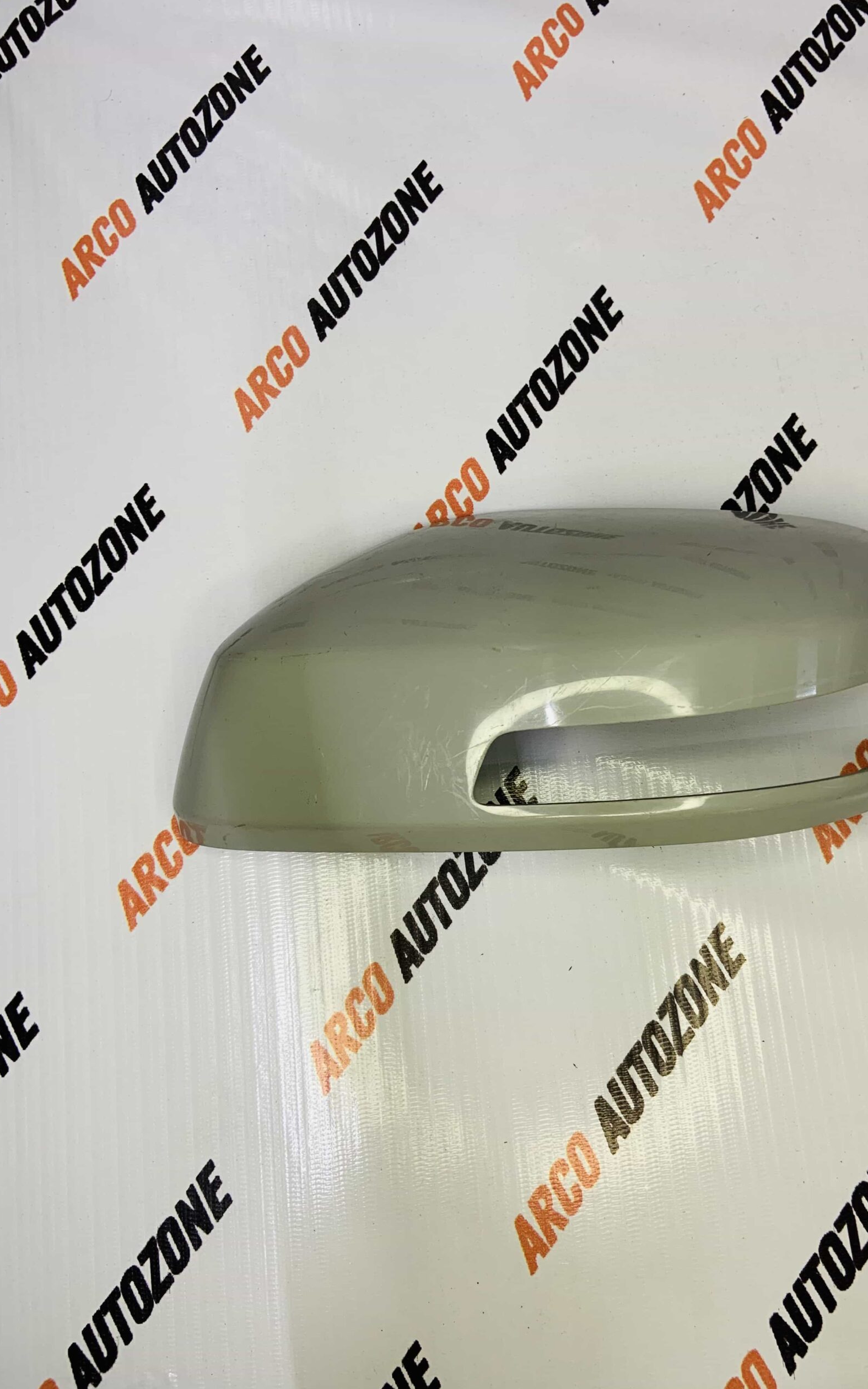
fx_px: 1060
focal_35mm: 28
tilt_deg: -78.3
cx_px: 505
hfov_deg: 44.4
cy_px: 697
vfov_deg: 66.5
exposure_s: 1/100
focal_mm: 4.25
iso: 80
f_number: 1.8
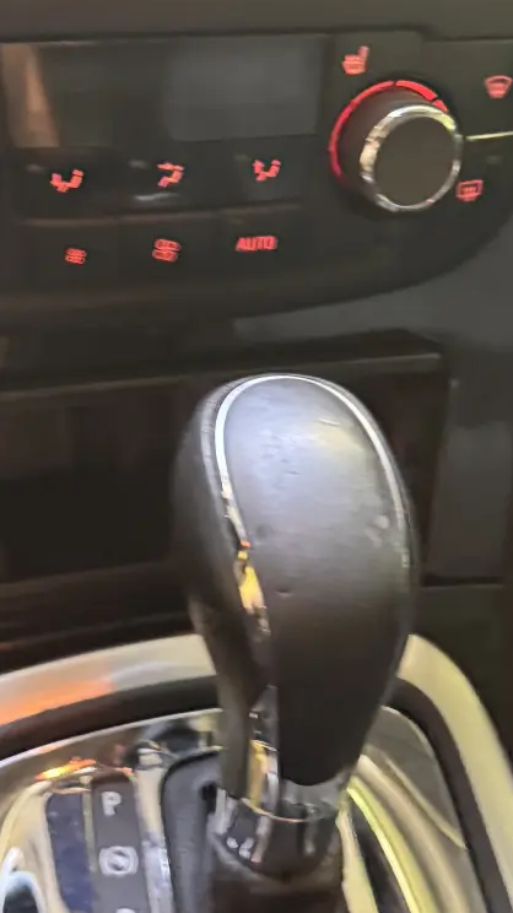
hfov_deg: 20.0
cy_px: 302
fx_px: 1452
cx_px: 265
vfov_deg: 34.6
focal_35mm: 60
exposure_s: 1/44
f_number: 1.78
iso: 800
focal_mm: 6.76
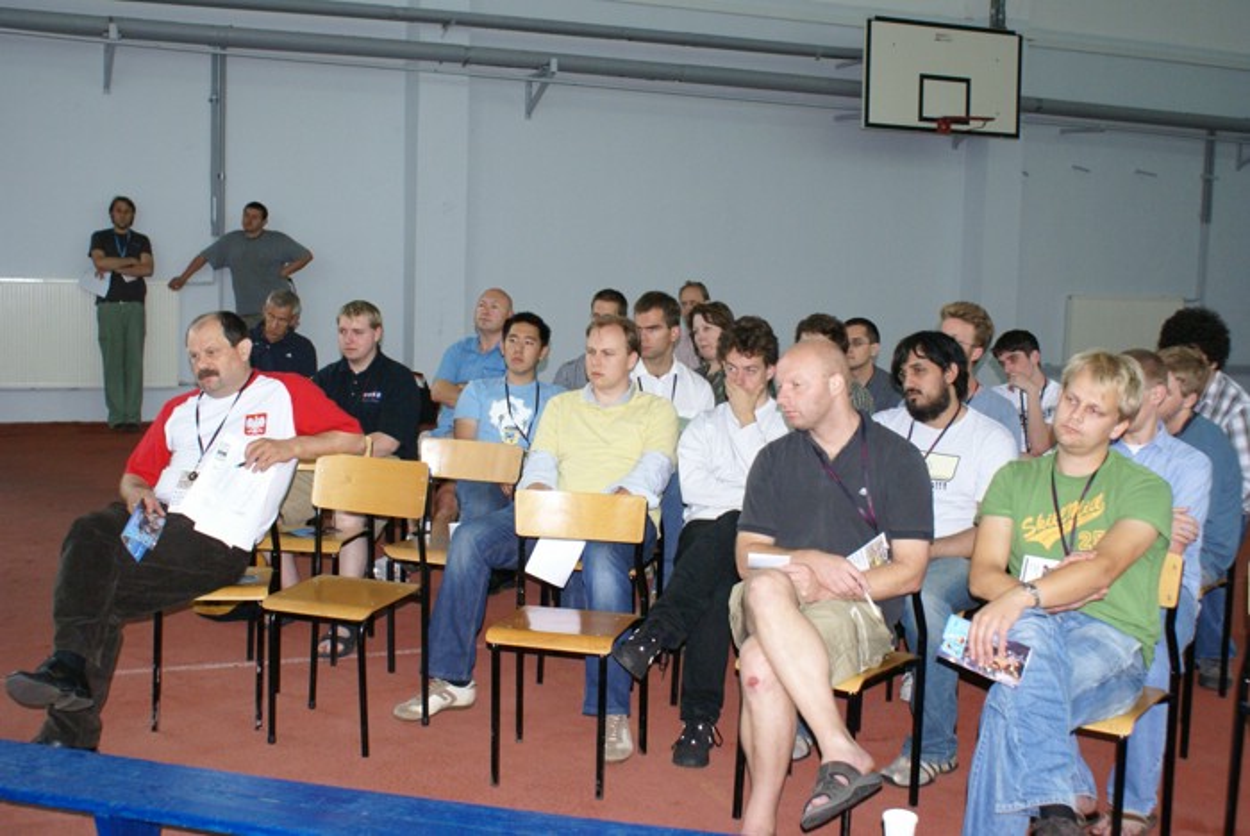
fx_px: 1355
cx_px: 625
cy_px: 418
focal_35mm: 39
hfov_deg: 49.5
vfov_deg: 34.3
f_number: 5.6
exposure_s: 1/13
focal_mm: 26
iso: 800
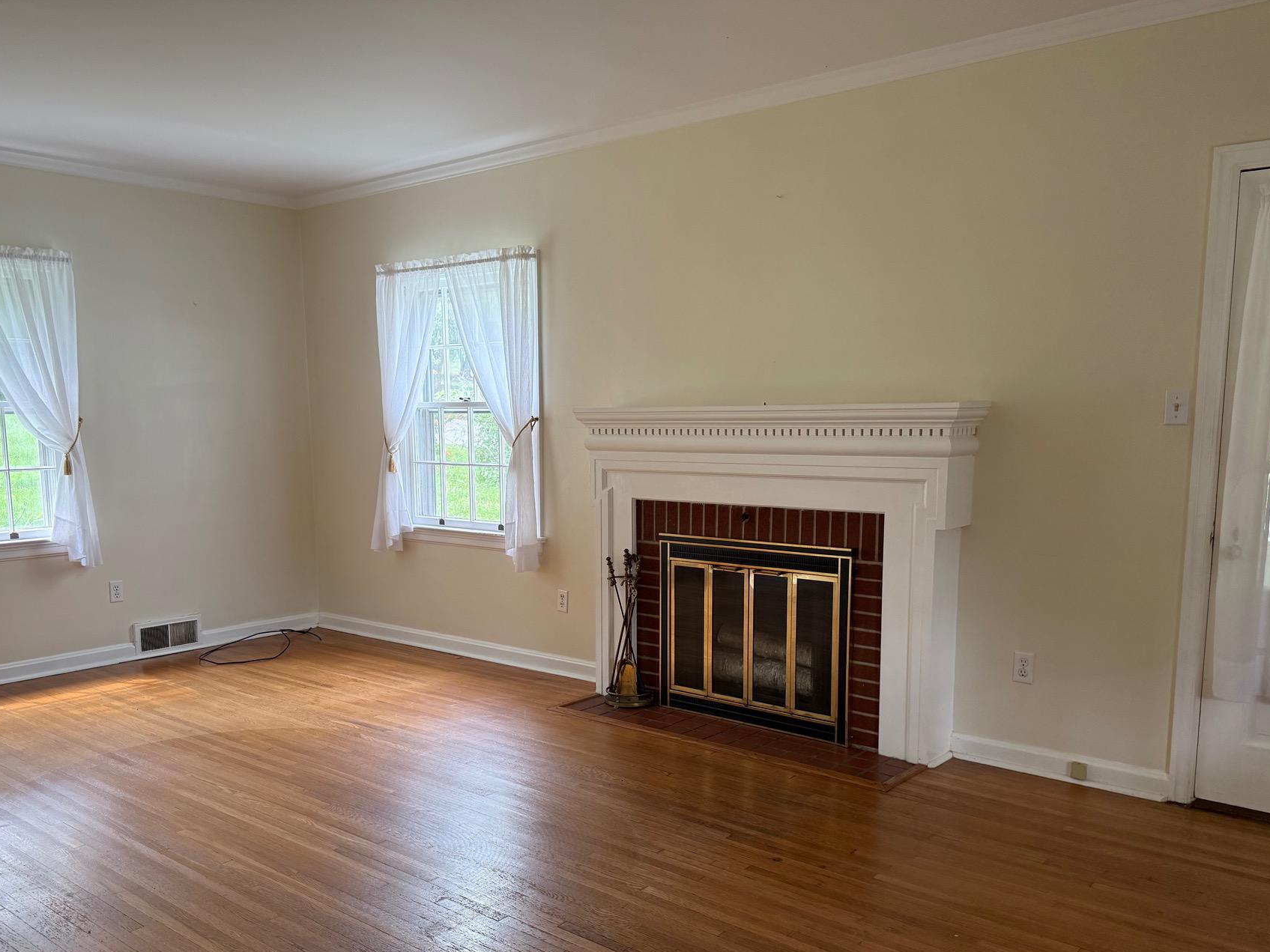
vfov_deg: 47.9
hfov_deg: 61.6
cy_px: 572
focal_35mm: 29
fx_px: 1064
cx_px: 608
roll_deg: +0.3
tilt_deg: -7.9
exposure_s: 1/121
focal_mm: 6.76
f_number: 1.78
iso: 200
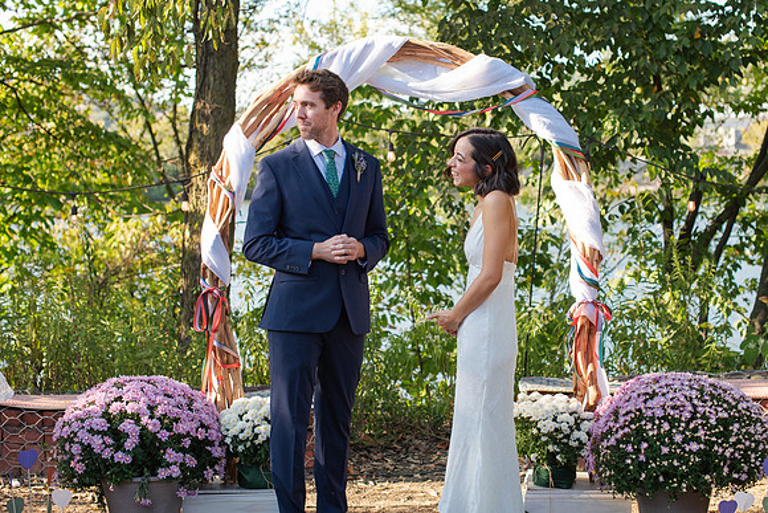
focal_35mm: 58
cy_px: 228
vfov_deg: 23.2
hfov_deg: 34.2
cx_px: 432
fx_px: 1246
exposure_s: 1/800
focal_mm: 50
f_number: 3.5
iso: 360
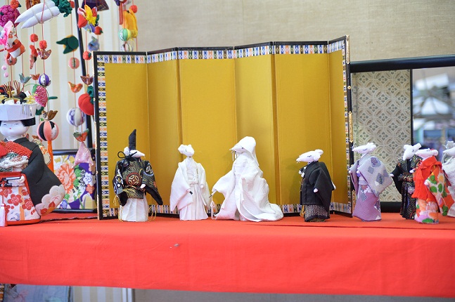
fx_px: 1237
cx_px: 228
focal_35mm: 98
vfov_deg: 13.9
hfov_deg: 20.8
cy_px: 151
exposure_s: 1/100
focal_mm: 98
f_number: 4.5
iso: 1800
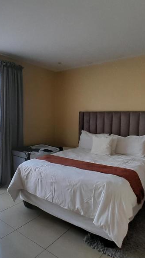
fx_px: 171
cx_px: 57
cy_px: 130
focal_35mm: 25
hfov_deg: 45.7
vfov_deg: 74.1
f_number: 2.2
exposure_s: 1/40
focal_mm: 1.46
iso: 50
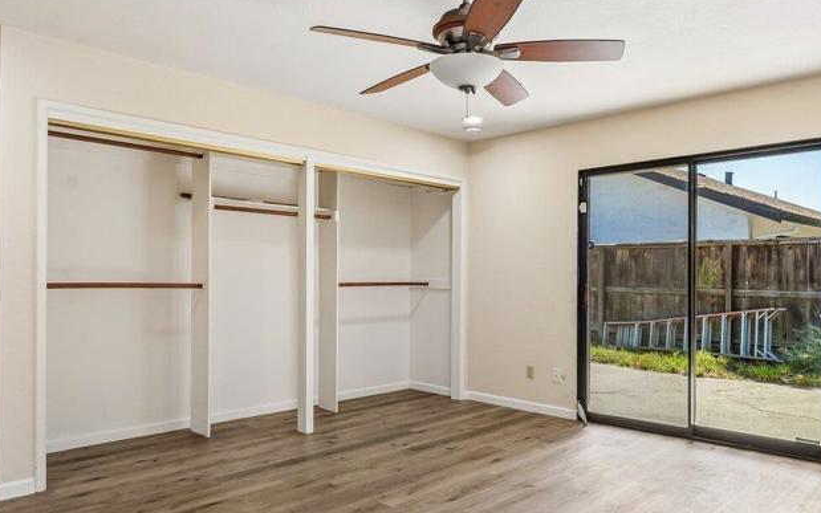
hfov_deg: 66.4
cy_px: 276
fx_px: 623
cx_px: 472
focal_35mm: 28
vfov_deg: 44.7
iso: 400
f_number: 9
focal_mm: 16.5
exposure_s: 1/15
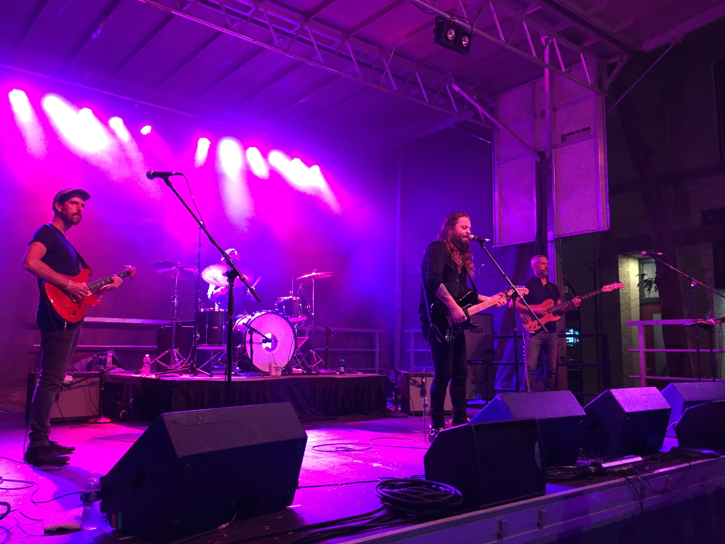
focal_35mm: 30
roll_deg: -0.8
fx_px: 628
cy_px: 280
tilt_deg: +5.8
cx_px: 363
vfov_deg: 46.8
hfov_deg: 60.0
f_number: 2.2
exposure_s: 1/24
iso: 250
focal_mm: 4.15
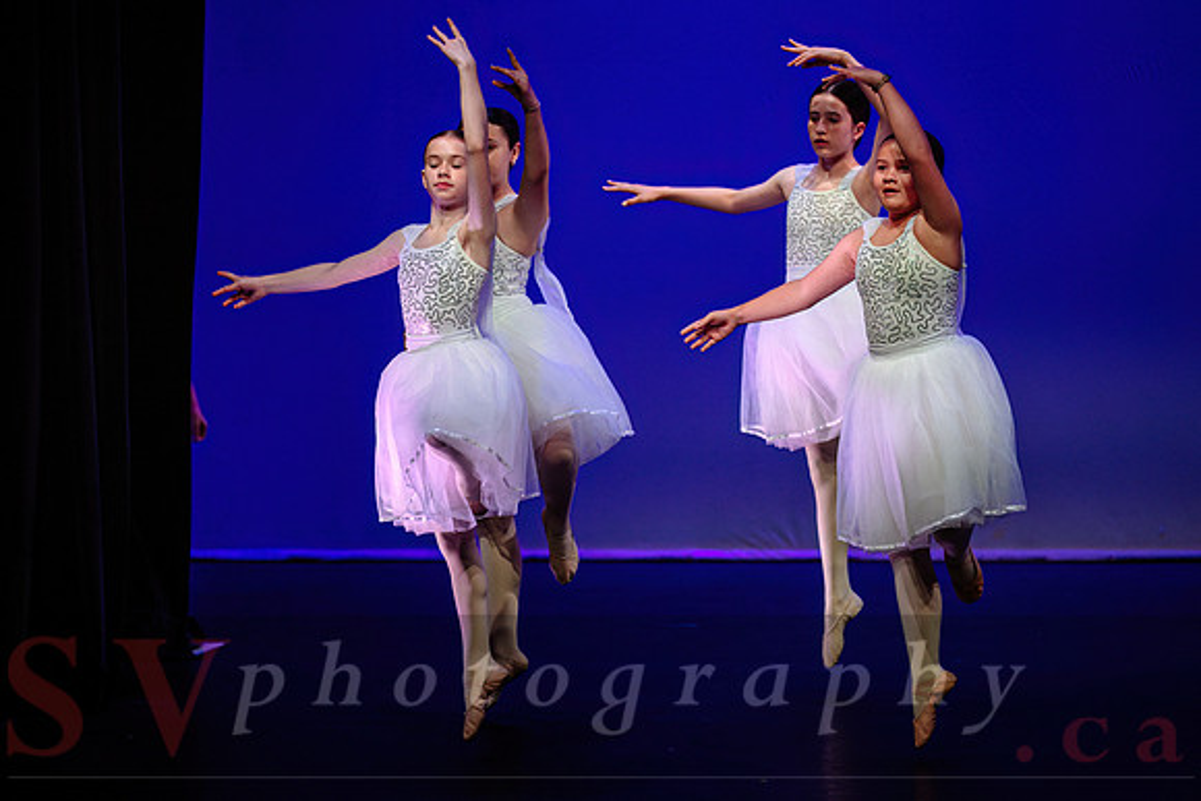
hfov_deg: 10.3
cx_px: 520
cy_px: 412
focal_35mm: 200
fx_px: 6657
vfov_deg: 6.9
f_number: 2.8
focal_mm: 175
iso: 1600
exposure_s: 1/800
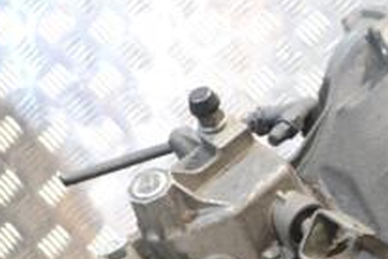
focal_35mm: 113
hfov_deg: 17.8
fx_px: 1218
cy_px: 328
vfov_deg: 11.8
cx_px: 358
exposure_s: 1/30
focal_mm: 26
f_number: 4.2
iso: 1600
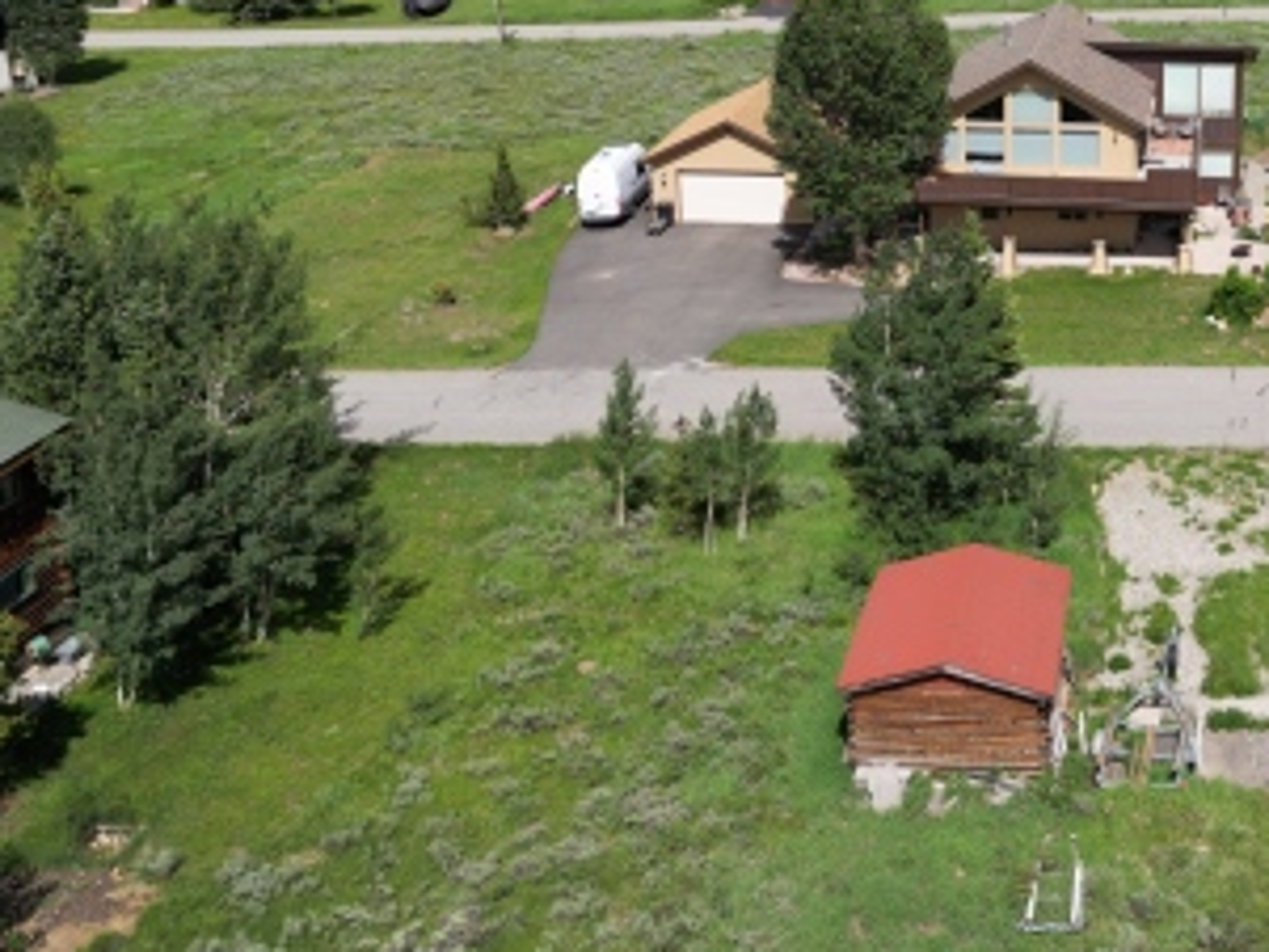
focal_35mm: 51
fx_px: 1870
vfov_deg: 27.6
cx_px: 1046
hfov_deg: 36.0
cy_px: 114
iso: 140
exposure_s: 1/4000
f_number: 1.7
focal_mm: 6.72
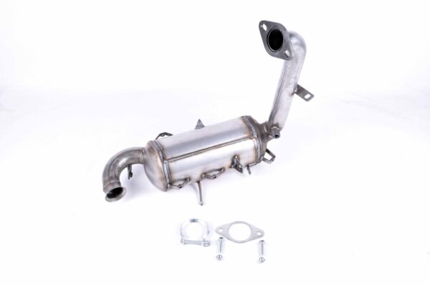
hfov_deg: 36.9
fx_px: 645
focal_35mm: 54
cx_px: 215
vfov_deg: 25.1
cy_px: 143
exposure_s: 1/60
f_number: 16
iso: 200
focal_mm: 36
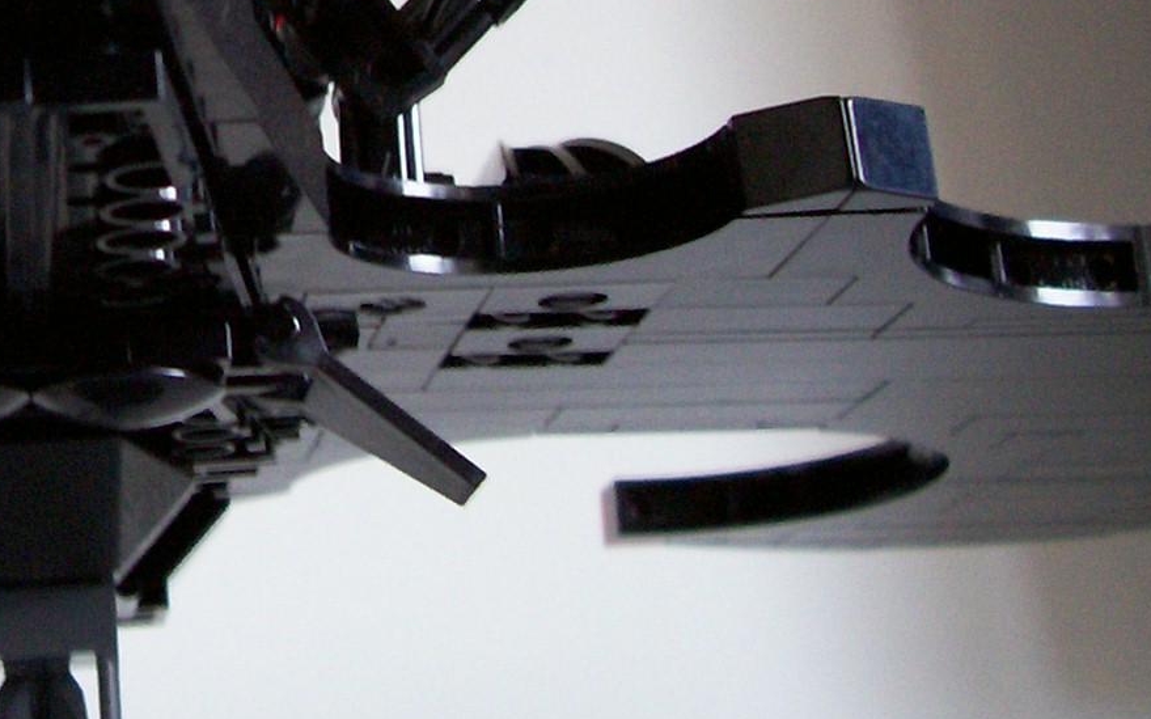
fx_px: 2634
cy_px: -105
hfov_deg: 23.7
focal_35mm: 84
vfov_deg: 15.1
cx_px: 25
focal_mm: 5.6
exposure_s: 1/8
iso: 160
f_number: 2.7
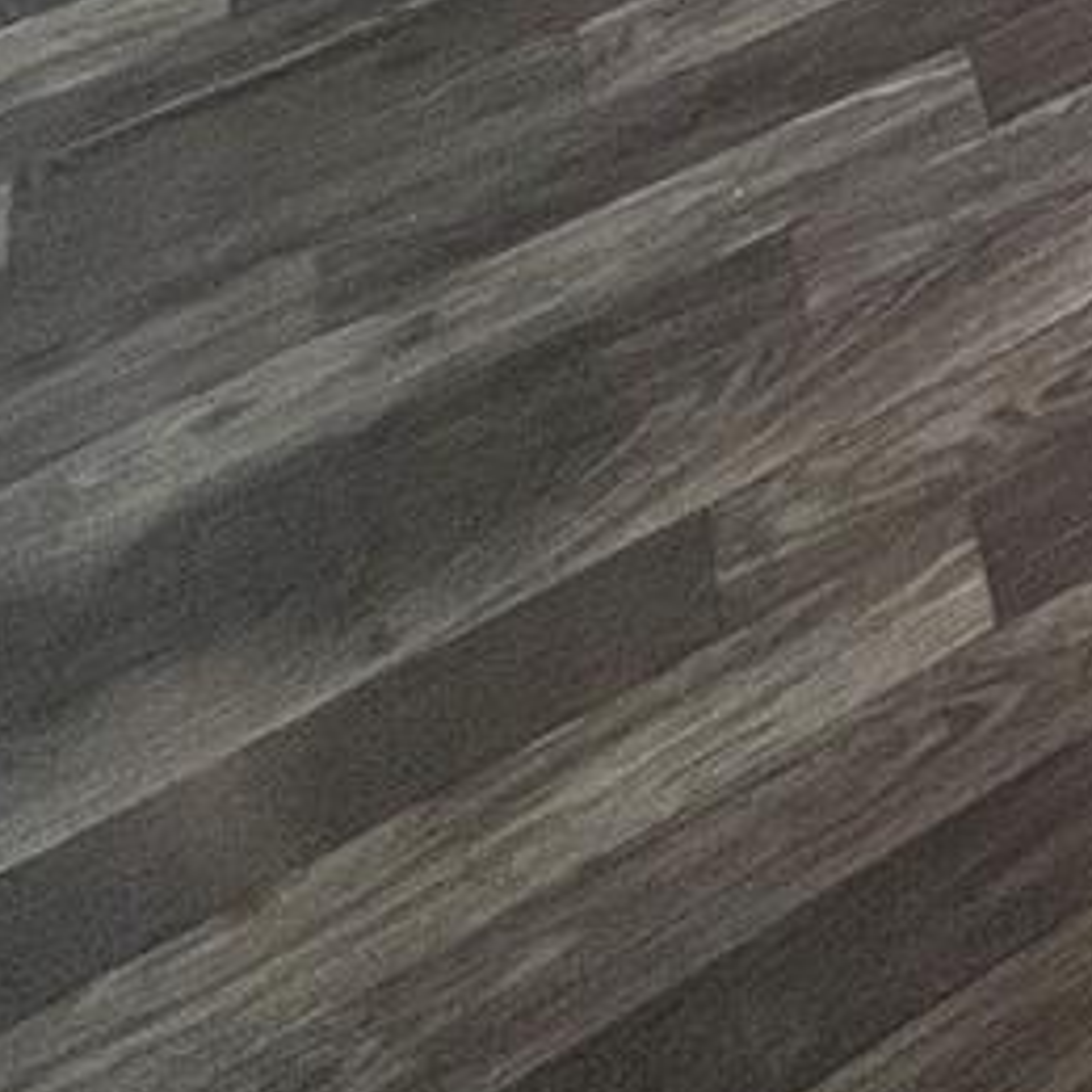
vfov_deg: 15.8
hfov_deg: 17.7
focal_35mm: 68
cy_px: -1399
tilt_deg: -19.9
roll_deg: -0.8
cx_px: 2197
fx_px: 2427
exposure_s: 1/99
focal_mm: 1.57
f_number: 1.8
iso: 125
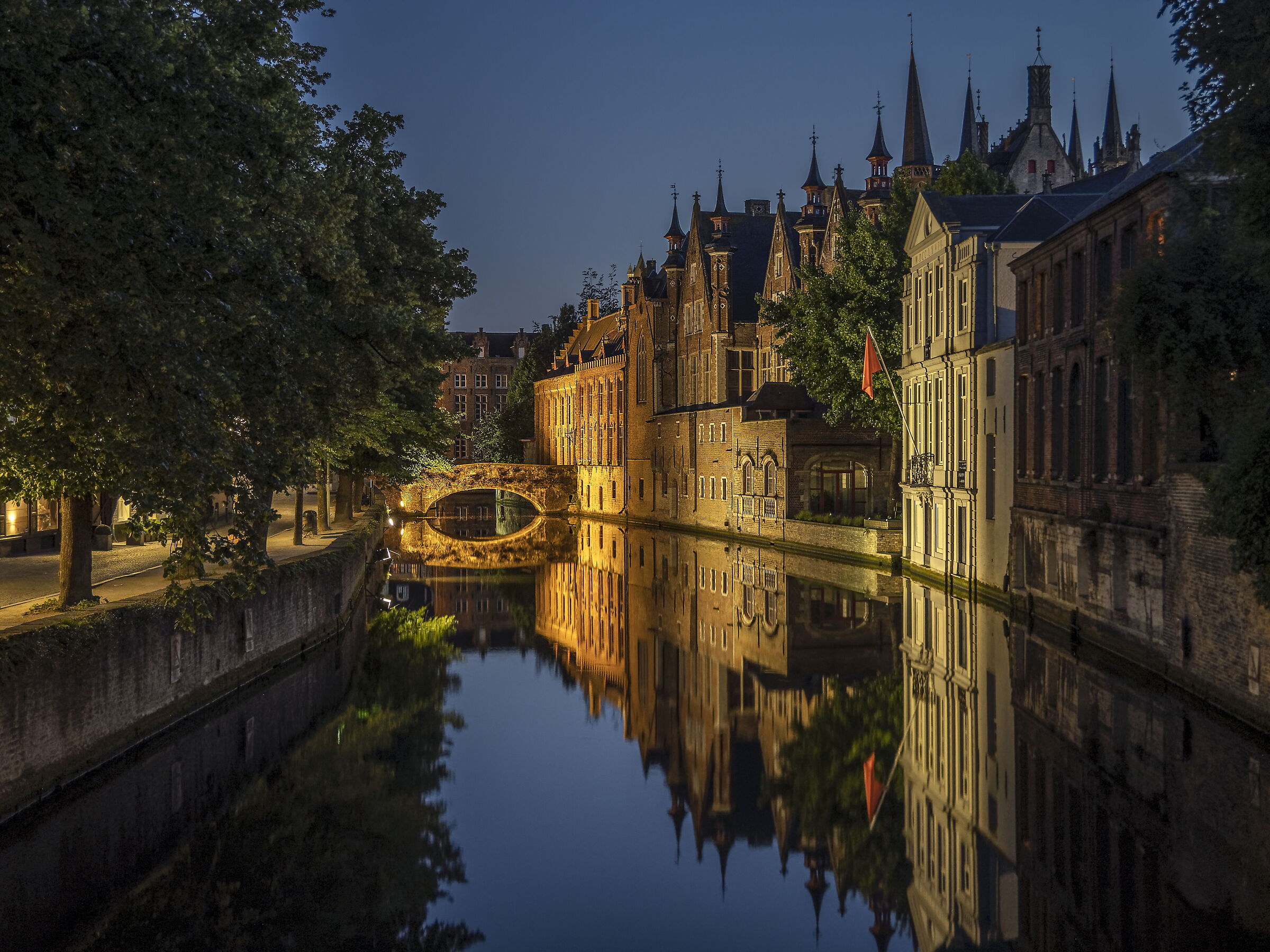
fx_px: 1761
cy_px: 476
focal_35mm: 48
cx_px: 635
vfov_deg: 30.3
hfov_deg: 39.7
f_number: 4
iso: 400
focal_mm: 24
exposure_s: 1/1.25
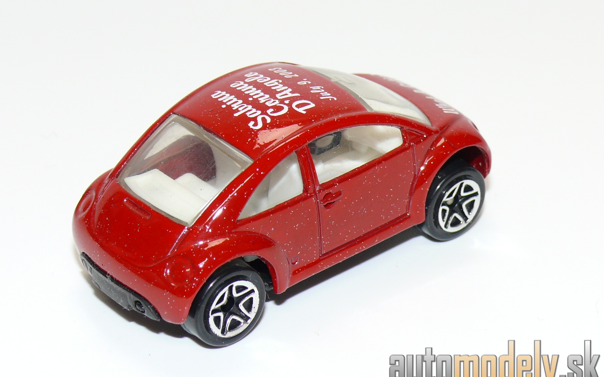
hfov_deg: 18.6
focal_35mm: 112
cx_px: 302
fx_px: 1844
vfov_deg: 11.7
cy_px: 170
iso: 100
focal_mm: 13.7
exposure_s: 1/30
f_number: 4
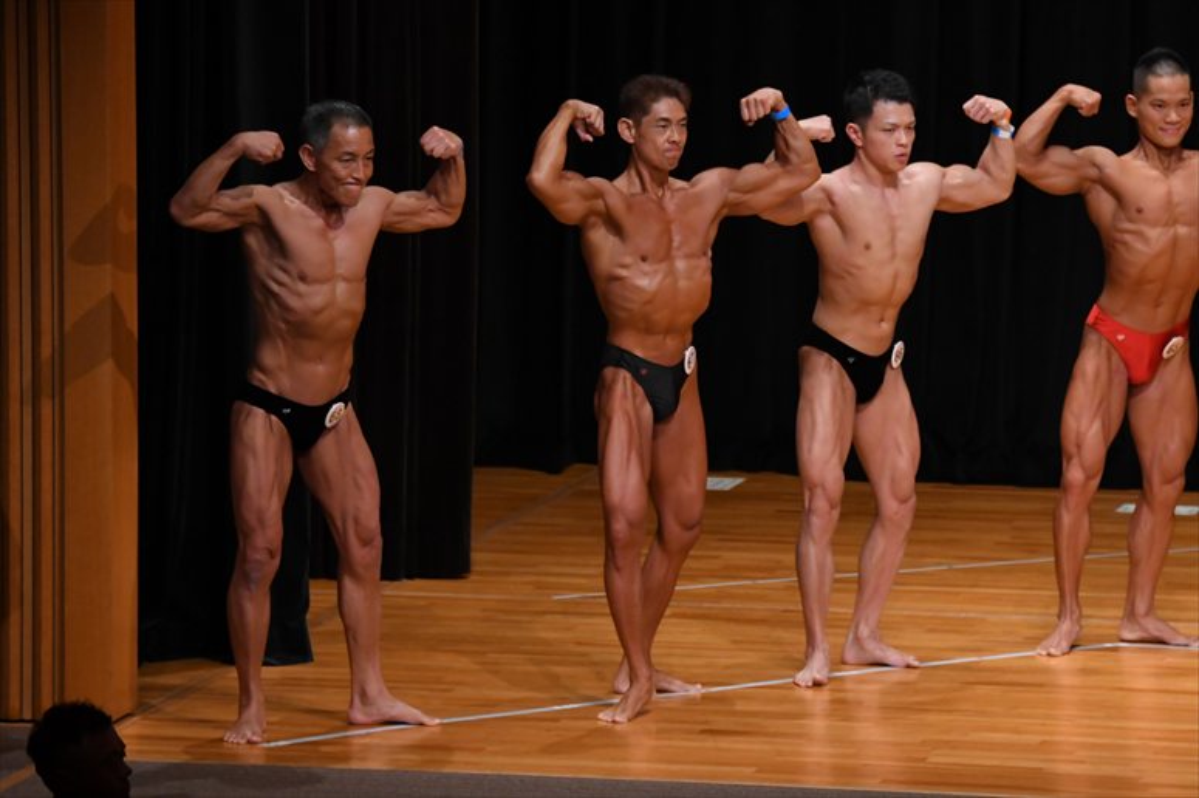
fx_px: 8489
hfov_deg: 8.1
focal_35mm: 255
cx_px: 600
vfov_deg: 5.4
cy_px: 399
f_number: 5.6
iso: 3200
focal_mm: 170
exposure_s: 1/400
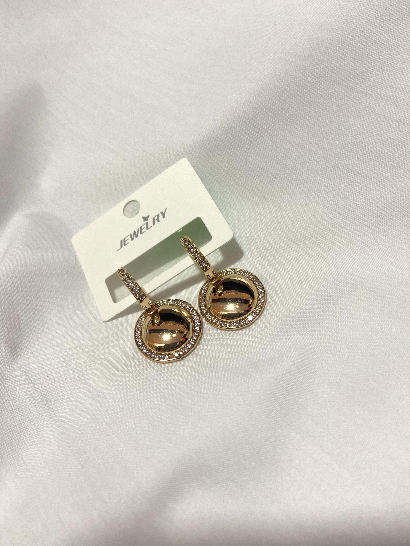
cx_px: 205
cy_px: 273
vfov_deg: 67.3
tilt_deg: -46.7
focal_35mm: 26
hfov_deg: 53.1
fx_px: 411
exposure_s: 1/50
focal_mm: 4.25
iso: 100
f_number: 1.8
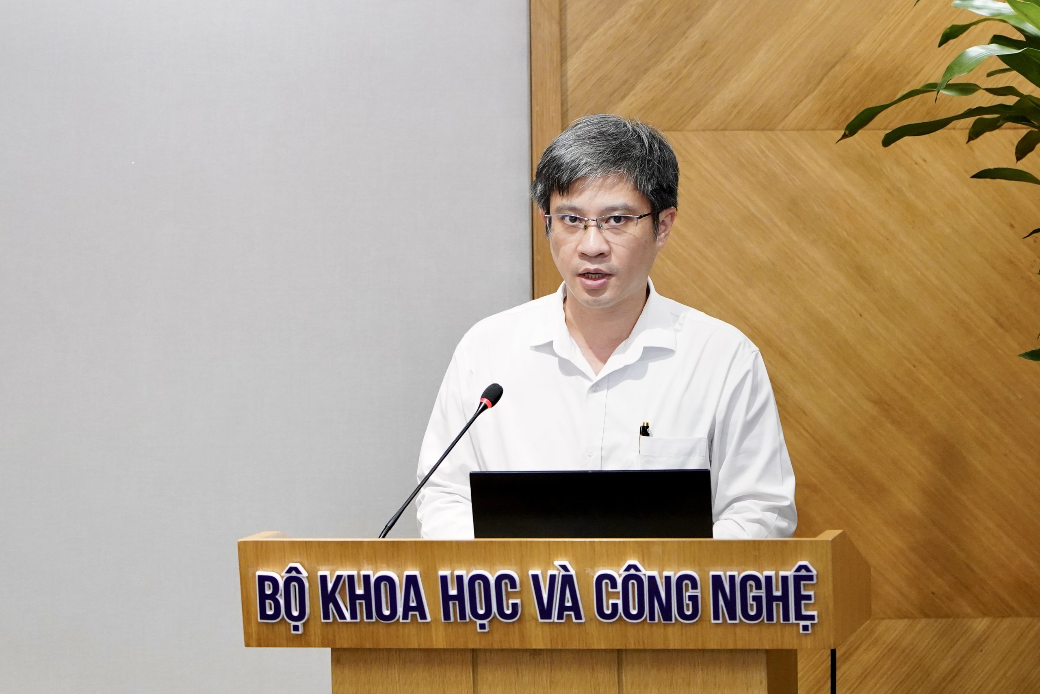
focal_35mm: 95
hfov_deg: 21.5
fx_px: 2745
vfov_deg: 14.4
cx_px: 520
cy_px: 347
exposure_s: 1/160
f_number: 4.5
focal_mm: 95
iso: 5000
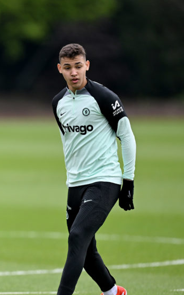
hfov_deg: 1.7
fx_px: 6032
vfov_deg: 2.8
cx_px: -44
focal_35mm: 751
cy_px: 180
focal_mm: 400
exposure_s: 1/3200
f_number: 2.8
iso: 400
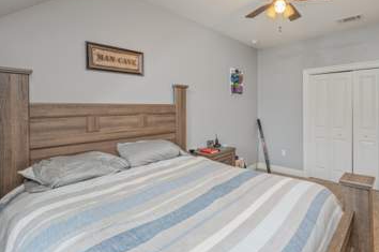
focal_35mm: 19
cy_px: 108
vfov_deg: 64.1
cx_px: 239
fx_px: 200
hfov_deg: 85.2
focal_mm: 14
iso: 400
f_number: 9
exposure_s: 1/30
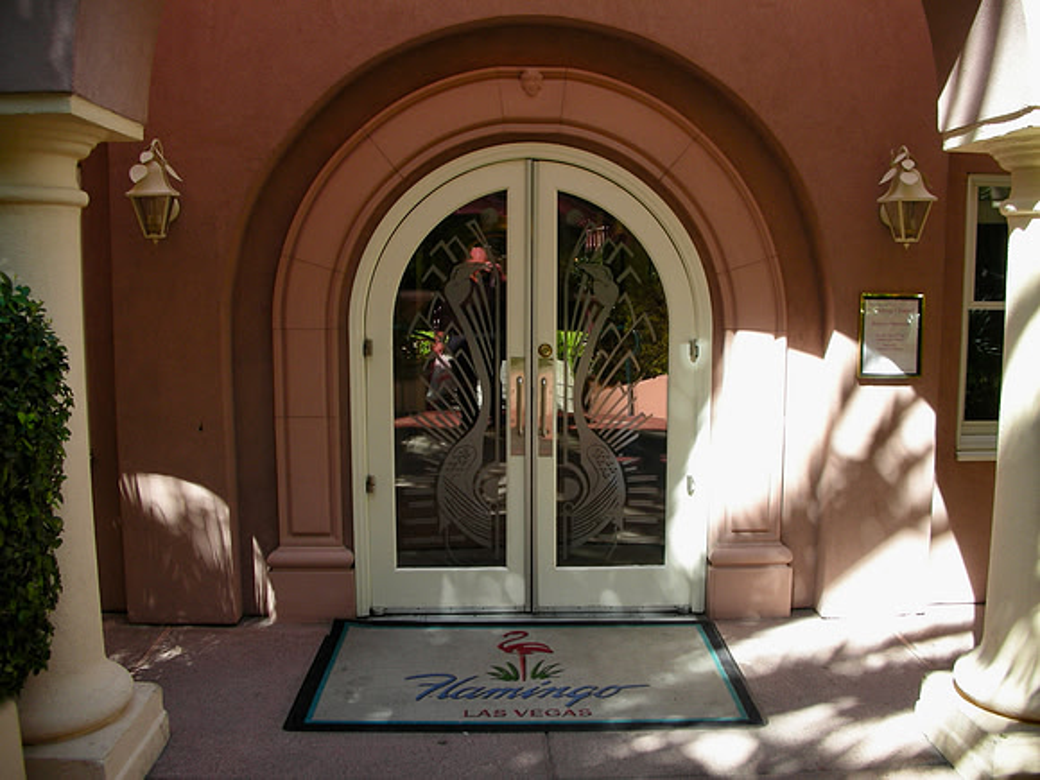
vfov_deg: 40.7
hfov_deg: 52.6
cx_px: 520
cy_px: 390
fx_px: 1052
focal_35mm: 35
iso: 50
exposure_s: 1/96.3
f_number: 3
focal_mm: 5.8
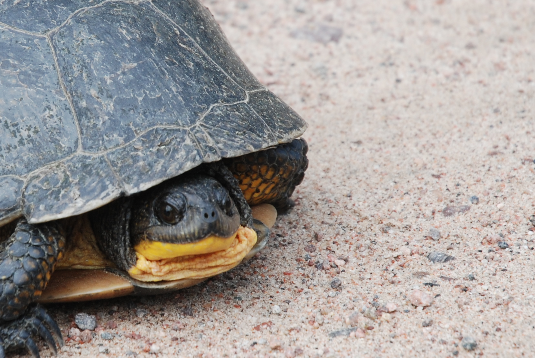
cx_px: 89
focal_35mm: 274
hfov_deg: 7.5
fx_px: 4076
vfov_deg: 5.0
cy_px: 129
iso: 200
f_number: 5
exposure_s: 1/400
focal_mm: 70
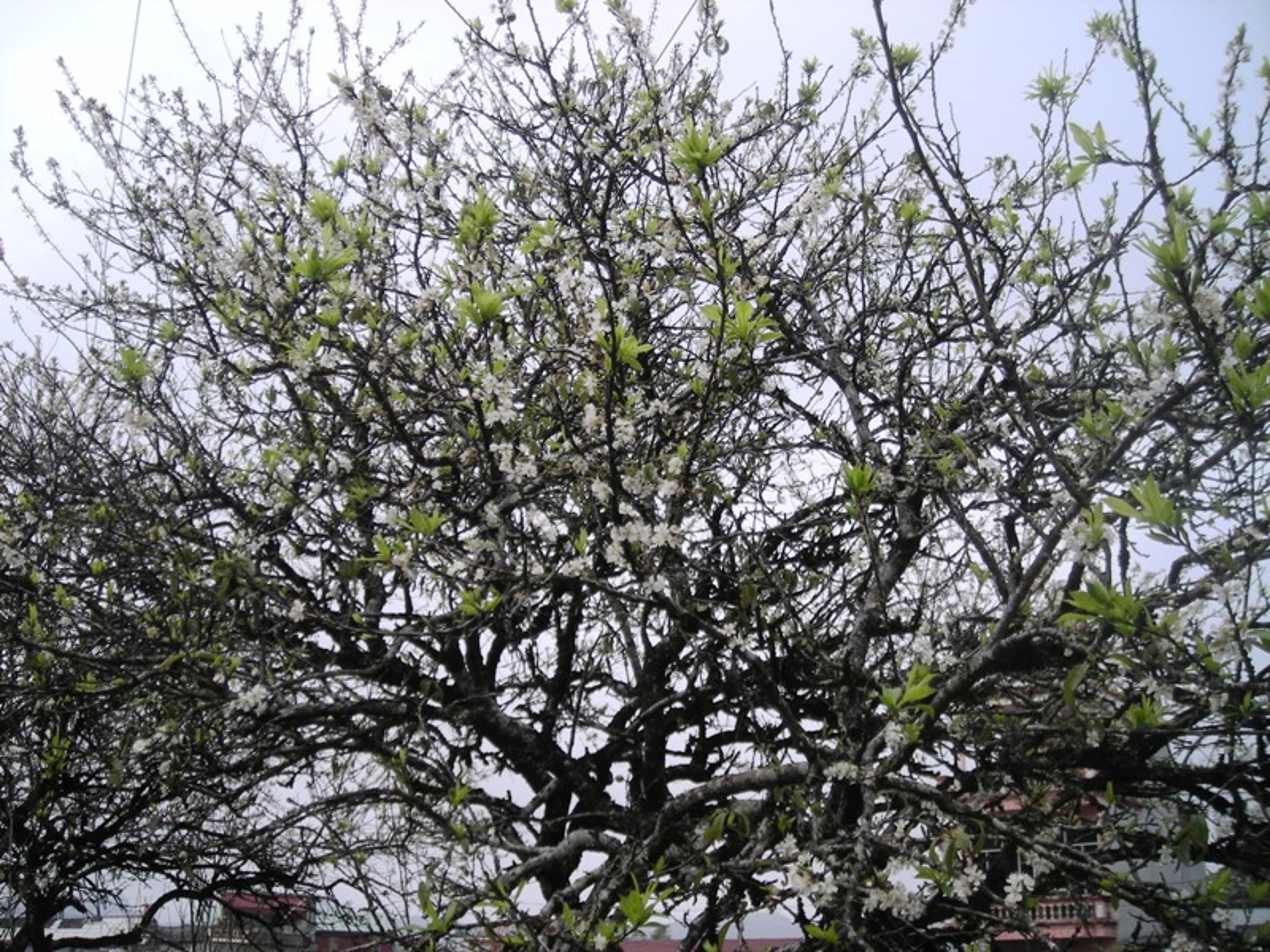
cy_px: 476
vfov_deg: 37.7
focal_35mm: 38
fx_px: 1394
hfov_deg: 49.0
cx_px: 635
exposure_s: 1/431
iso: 50
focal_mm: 6.3
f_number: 3.2
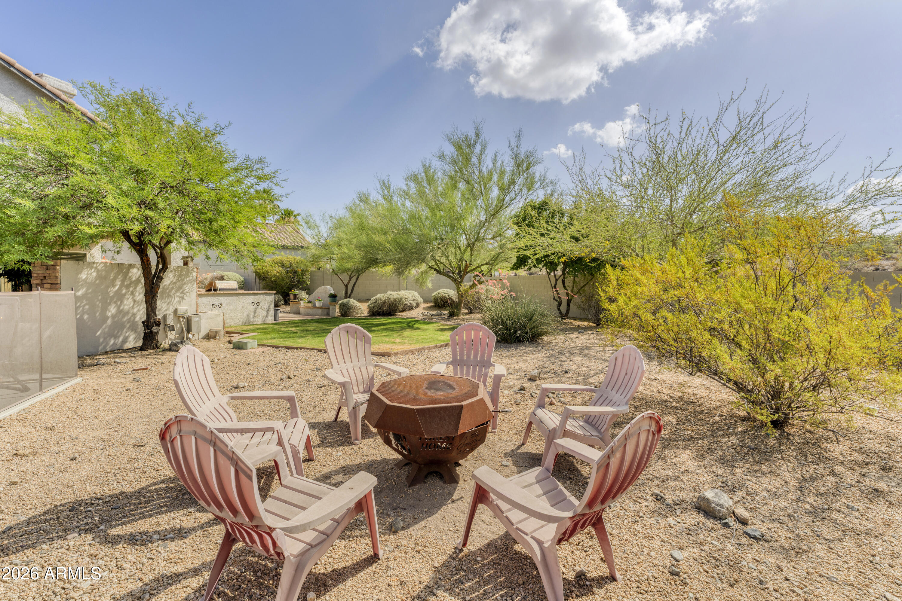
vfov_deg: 73.7
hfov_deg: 96.7
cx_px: 451
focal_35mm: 16
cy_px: 300
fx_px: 401
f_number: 8
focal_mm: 16
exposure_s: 1/80
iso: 100
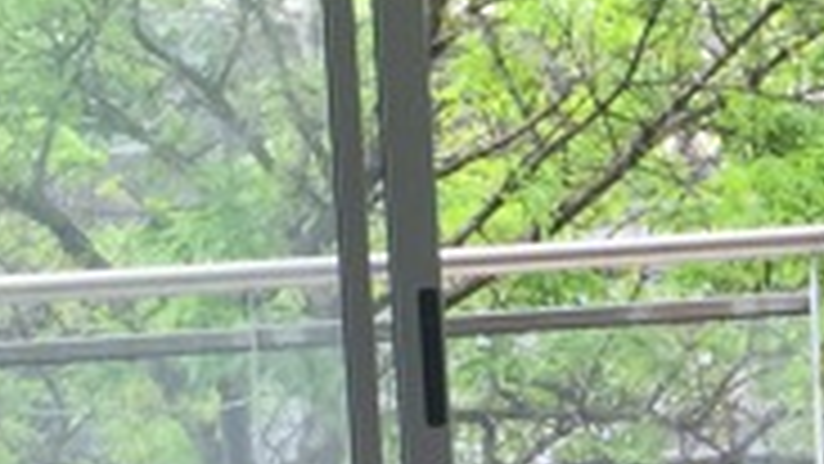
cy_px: 595
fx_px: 3868
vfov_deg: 6.8
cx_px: 1117
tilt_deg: -10.7
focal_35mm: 177
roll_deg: +1.4
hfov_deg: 11.8
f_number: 2.2
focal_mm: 4.15
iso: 32
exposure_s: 1/199
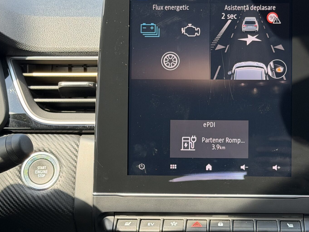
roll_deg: +0.4
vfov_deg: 16.4
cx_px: 196
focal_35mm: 90
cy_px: 132
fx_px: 803
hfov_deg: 21.7
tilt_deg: -15.0
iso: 64
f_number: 1.78
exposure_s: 1/170
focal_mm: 6.76
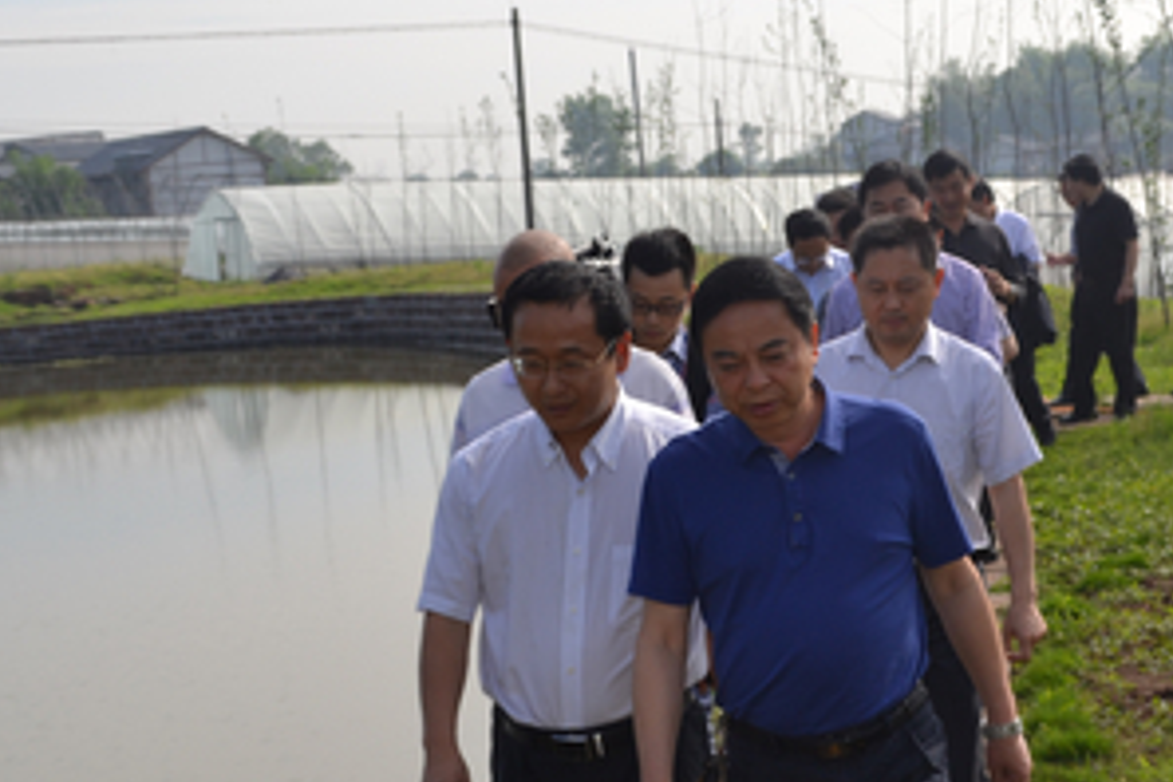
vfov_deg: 13.6
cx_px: 699
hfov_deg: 20.2
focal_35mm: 101
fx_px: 3291
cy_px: 429
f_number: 10
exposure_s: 1/200
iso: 100
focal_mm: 40
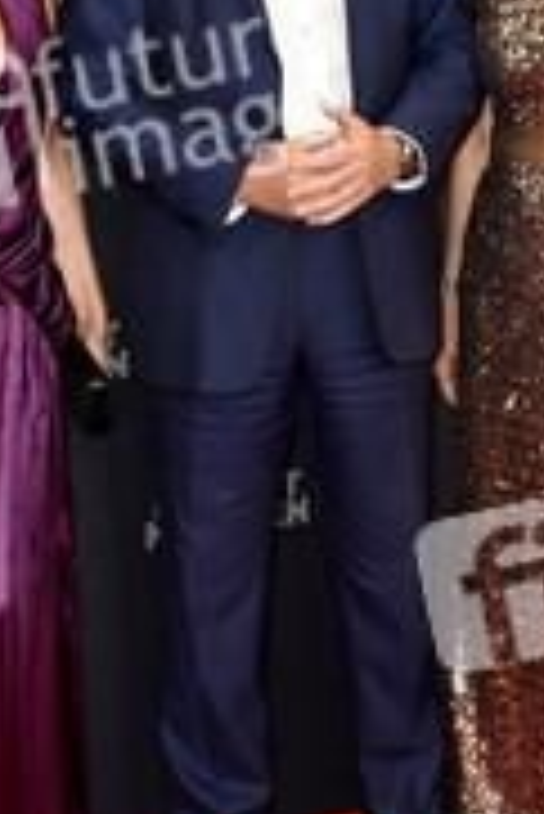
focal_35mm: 86
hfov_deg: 15.9
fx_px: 1945
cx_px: 238
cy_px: 342
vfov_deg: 23.6
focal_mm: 26
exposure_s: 1/125
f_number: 6.3
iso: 640
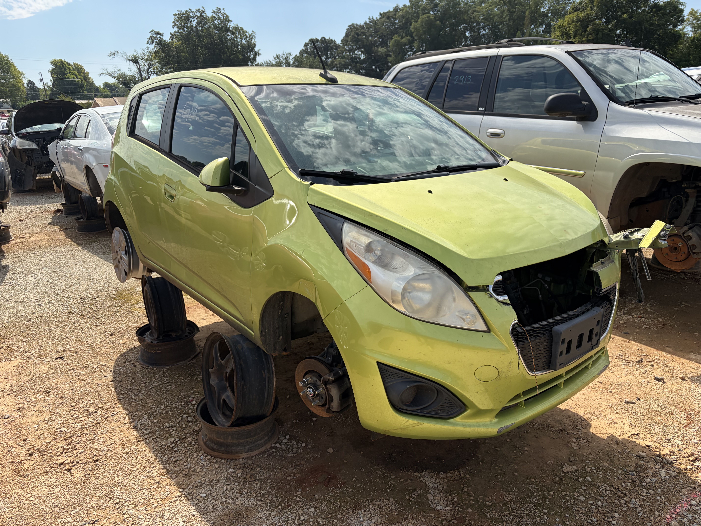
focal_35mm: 26
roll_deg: +0.0
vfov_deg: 53.1
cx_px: 350
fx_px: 527
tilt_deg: -15.4
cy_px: 263
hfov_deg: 67.3
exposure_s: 1/3448
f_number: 1.6
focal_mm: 5.96
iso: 50
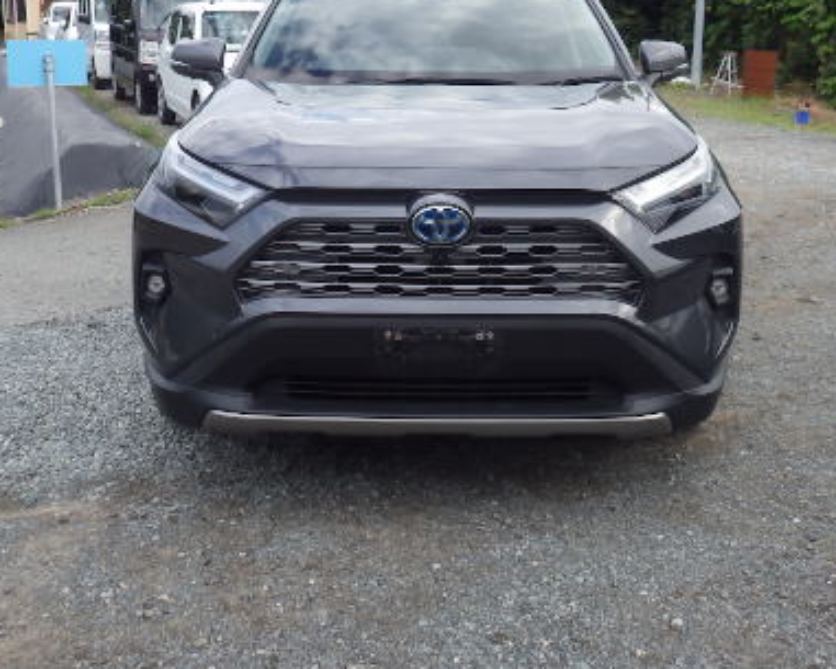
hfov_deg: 44.8
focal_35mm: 41
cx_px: 423
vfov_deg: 36.0
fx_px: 1015
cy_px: 200
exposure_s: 1/400
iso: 125
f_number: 2.8
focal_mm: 4.5
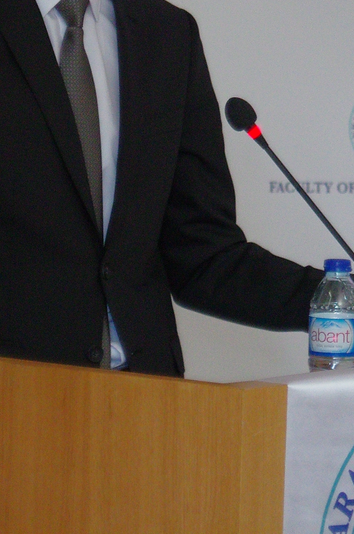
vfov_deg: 7.3
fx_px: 4192
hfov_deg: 4.8
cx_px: 100
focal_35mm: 283
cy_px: 157
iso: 1600
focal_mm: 55
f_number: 2.8
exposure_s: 1/160
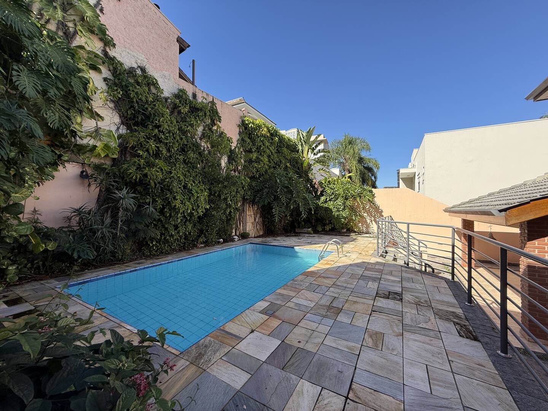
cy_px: 206
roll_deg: -0.1
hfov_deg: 102.1
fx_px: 222
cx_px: 274
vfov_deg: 85.7
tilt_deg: +1.5
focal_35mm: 14
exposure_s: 1/734
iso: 64
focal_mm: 2.22
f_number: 2.2
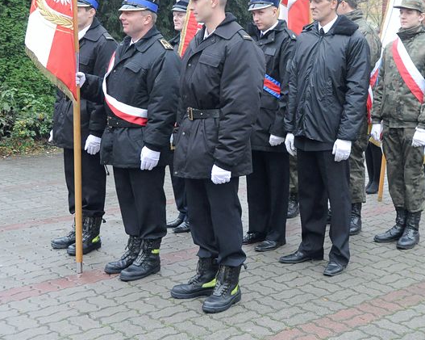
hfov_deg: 32.8
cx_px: 297
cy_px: 116
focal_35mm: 57
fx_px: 714
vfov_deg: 26.6
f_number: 6.3
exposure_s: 1/160
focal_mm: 25
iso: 1600
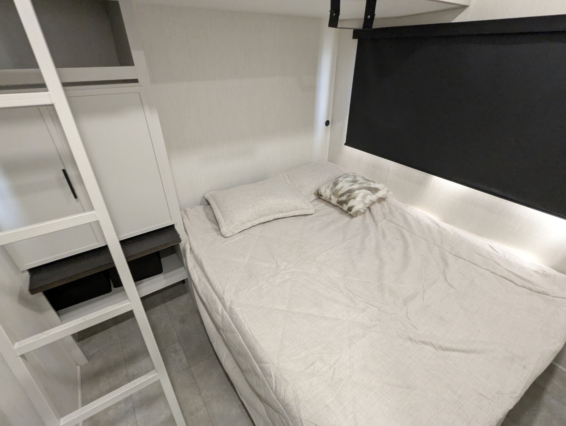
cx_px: 283
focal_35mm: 16
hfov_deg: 94.4
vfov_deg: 78.2
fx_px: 262
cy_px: 213
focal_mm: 2.35
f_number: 2.2
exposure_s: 1/36.2
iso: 398
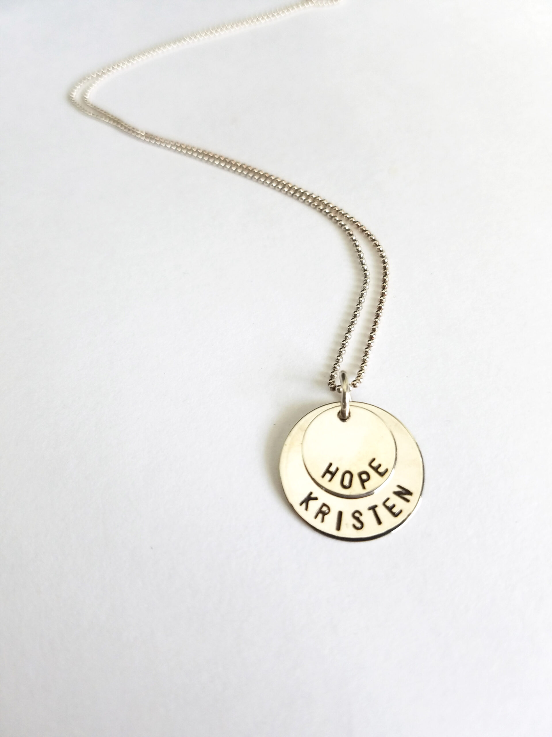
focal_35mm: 26
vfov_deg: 67.3
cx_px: 276
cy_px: 368
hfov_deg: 53.1
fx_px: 553
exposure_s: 1/112
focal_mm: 4.2
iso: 50
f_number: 1.7
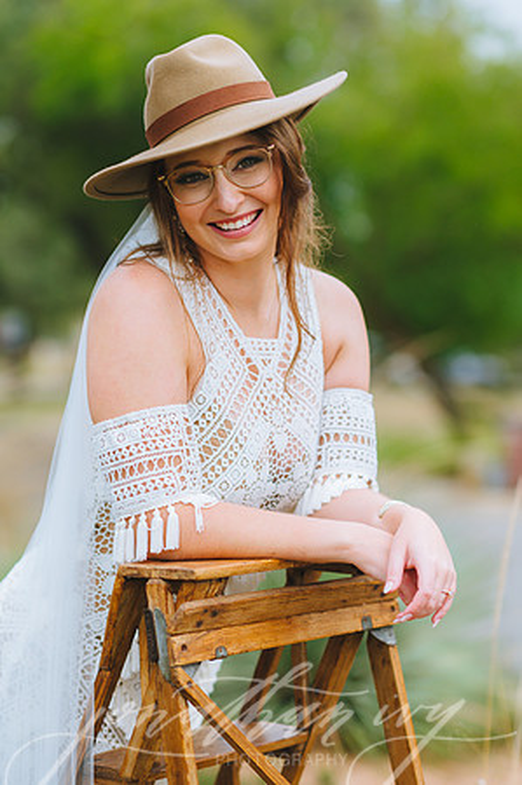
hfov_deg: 16.0
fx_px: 1853
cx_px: 261
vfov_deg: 23.9
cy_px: 392
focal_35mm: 85
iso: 320
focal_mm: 85
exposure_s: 1/640
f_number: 2
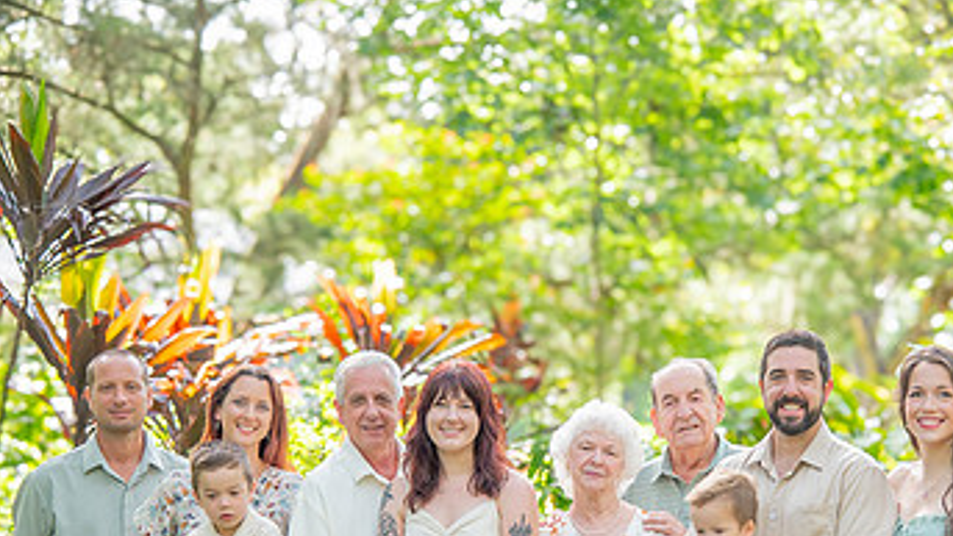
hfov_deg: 18.3
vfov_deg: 10.3
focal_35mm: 117
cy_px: 455
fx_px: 2957
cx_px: 622
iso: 400
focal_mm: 66
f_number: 4
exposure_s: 1/250
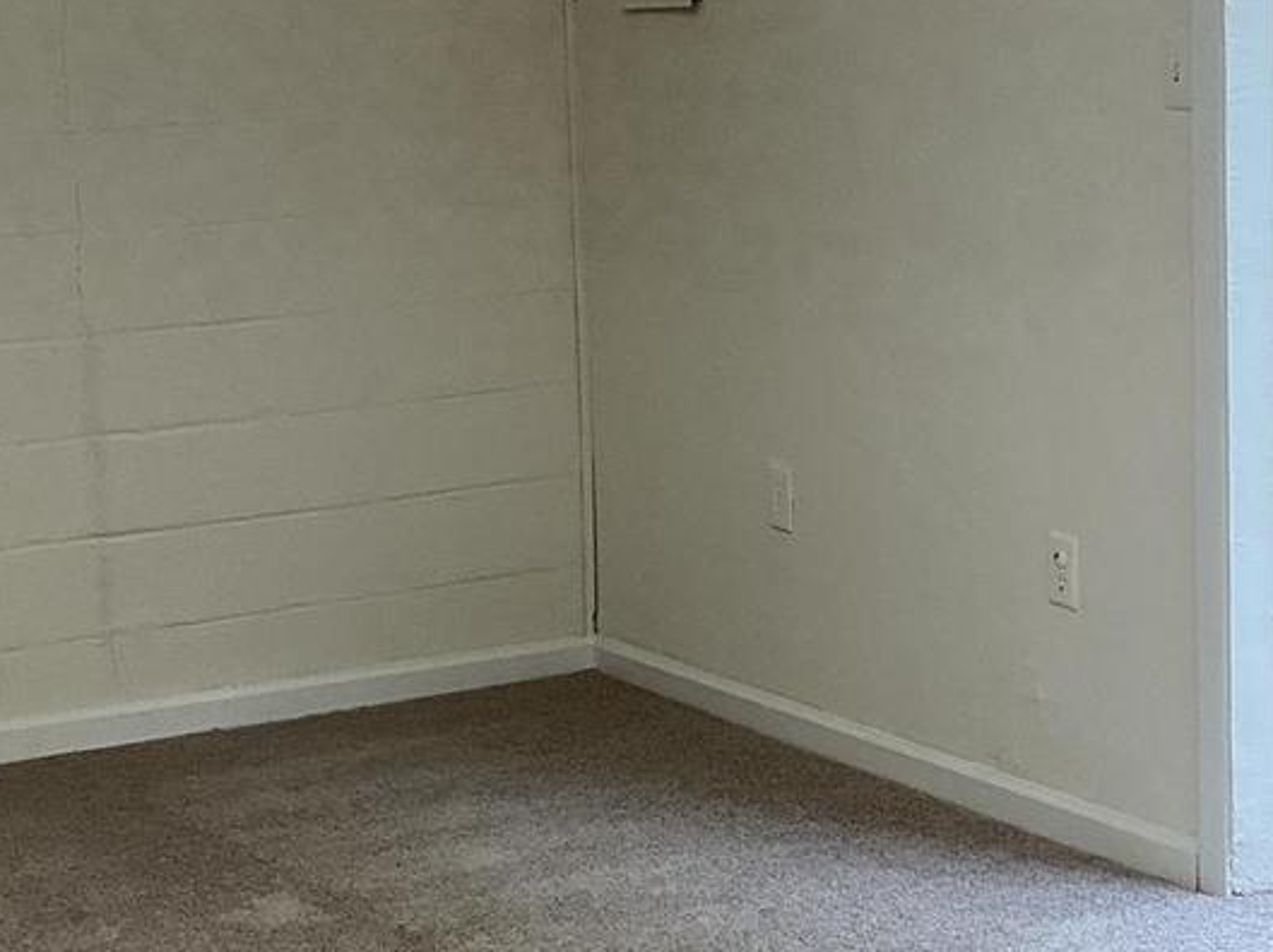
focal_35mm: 79
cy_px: 442
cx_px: 703
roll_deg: +2.8
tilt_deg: -10.2
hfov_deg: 24.7
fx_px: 2903
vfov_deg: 18.6
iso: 50
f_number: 1.8
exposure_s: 1/120
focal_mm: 3
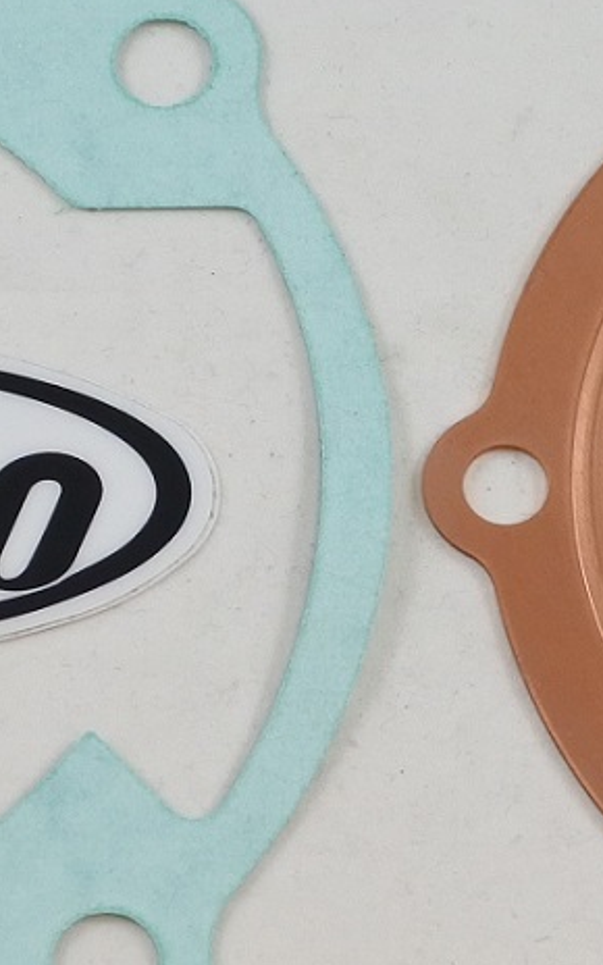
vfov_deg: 15.1
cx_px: 314
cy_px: 319
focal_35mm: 138
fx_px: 3629
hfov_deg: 9.5
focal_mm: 13.7
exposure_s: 1/160
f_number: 4
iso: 400
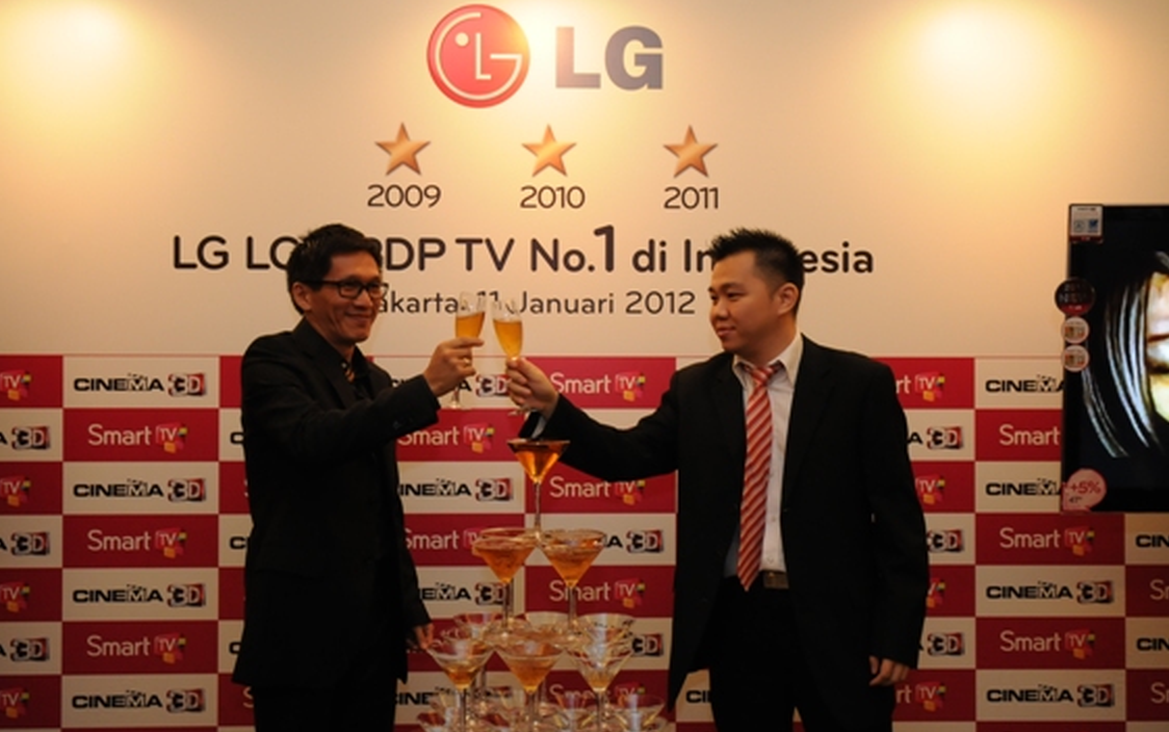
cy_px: 363
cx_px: 582
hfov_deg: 52.7
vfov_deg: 34.5
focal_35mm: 37
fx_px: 1179
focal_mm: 24
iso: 1000
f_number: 3.5
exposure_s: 1/80
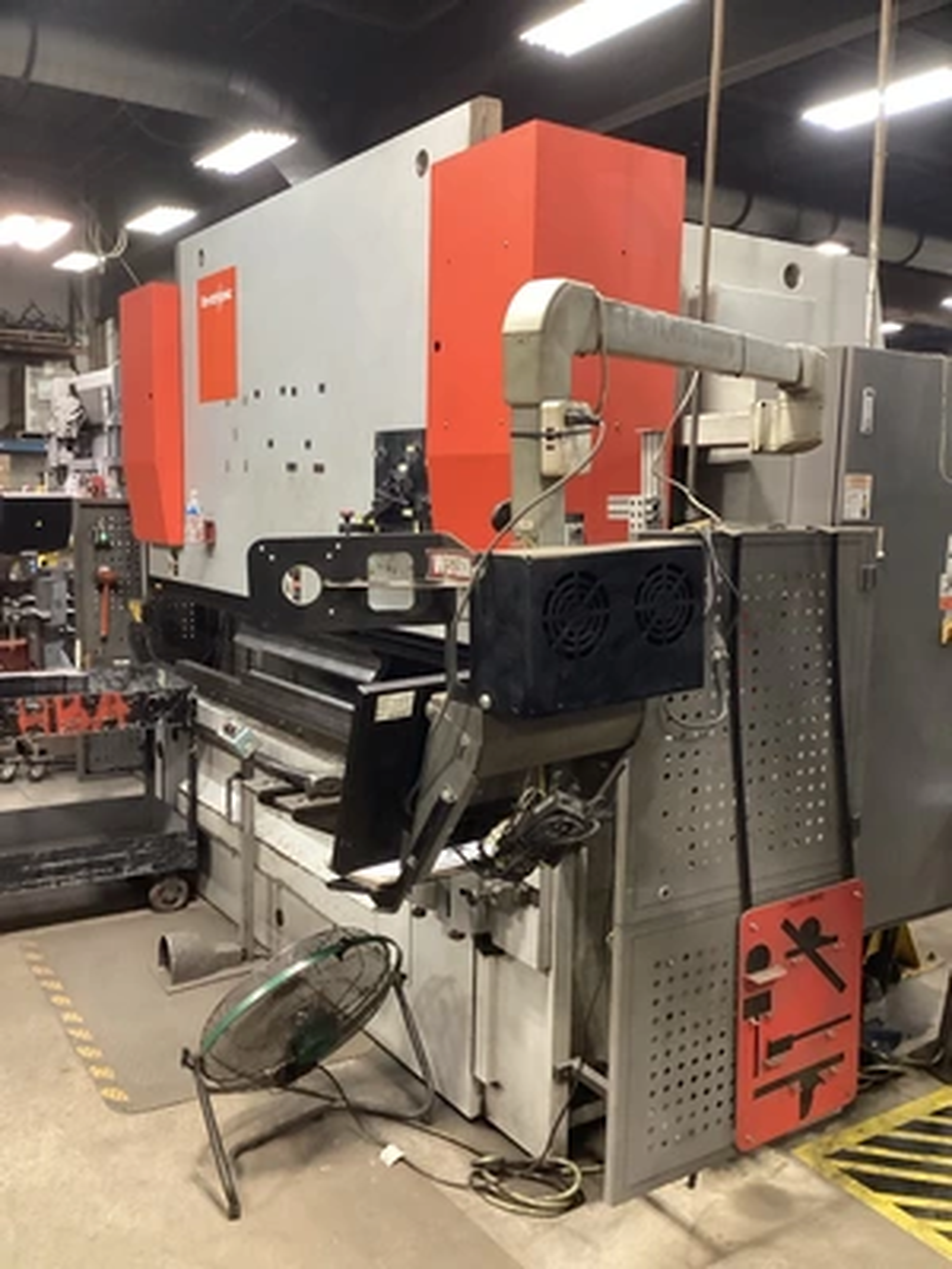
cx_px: 476
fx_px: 1137
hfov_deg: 45.4
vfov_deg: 58.4
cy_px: 634
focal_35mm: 31
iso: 250
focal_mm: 3.3
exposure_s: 1/60
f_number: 2.4
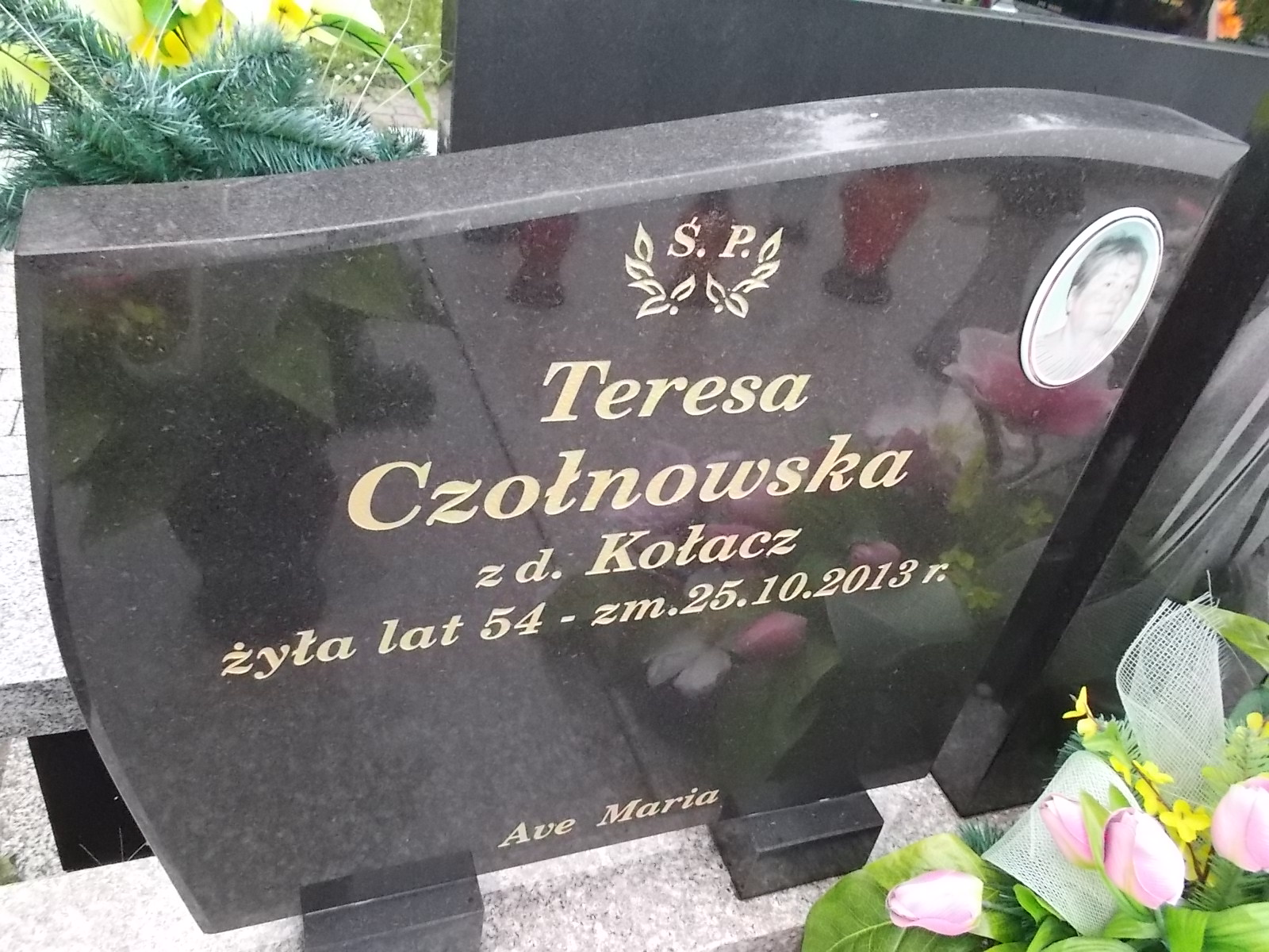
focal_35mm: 26
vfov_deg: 53.1
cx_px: 634
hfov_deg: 67.3
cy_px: 476
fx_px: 953
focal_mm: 4.6
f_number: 8
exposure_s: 1/160
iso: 400
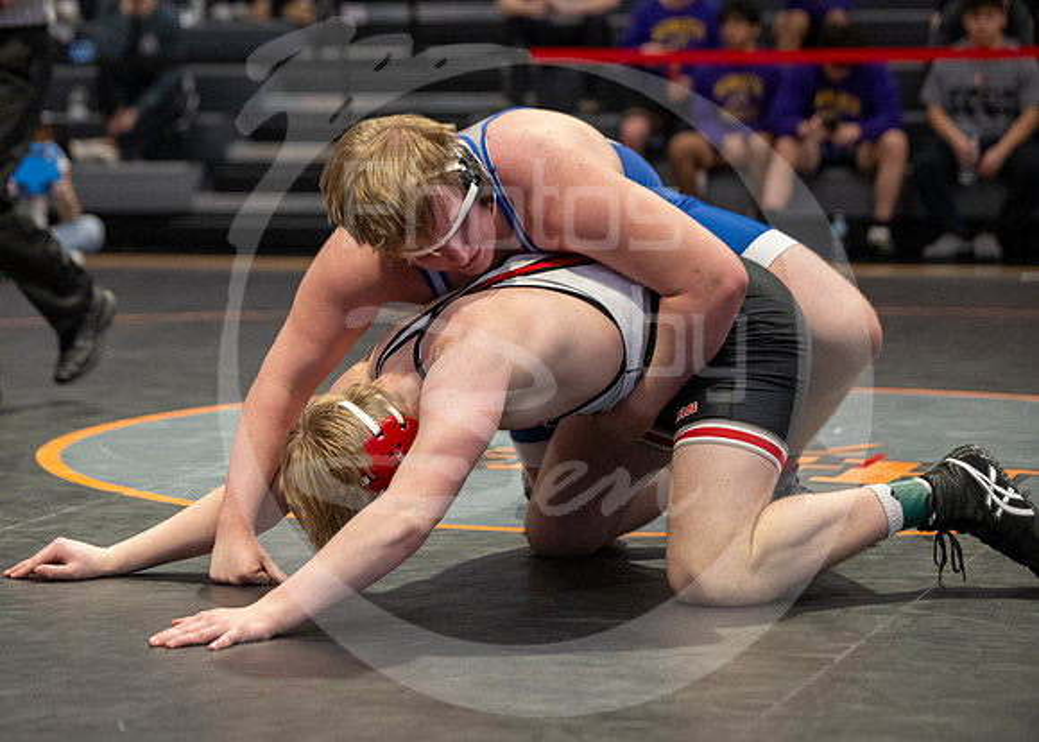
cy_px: 371
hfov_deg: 17.3
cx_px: 335
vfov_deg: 12.4
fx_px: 3400
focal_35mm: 115
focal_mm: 87
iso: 3200
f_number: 2.8
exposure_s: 1/1000
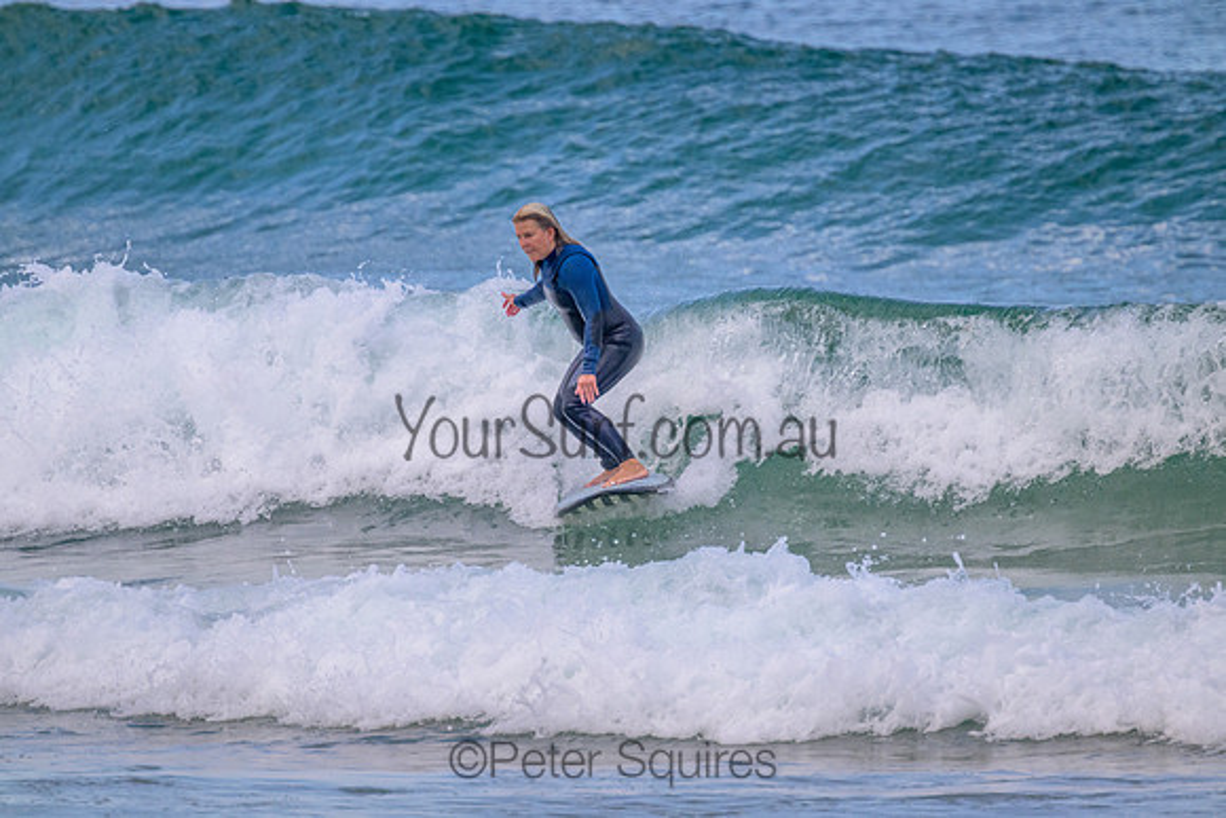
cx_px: 613
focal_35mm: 800
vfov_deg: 1.7
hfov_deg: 2.6
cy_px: 409
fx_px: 27250
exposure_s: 1/2000
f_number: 11
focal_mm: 800
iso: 1800
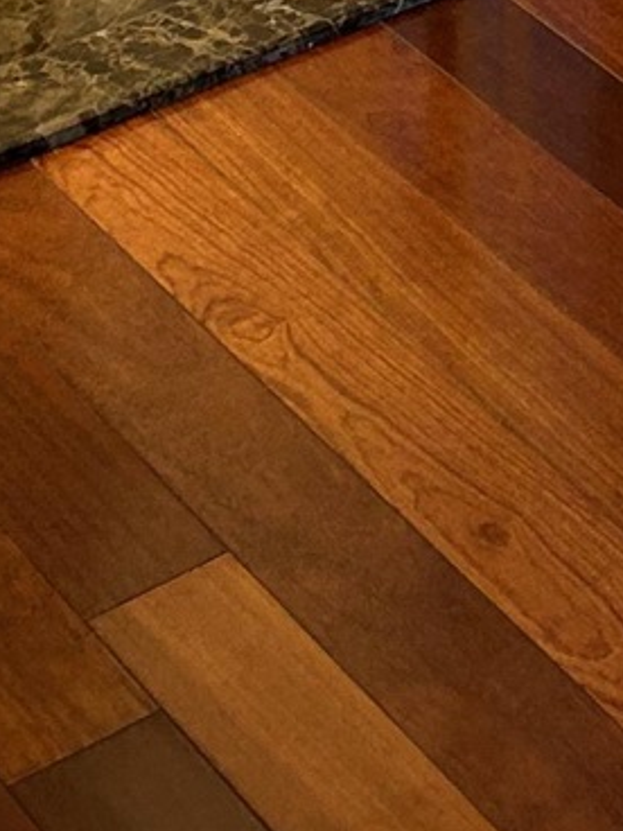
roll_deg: +0.6
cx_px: 1381
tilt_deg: -8.8
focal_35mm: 163
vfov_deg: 10.1
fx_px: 3911
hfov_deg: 8.5
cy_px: -1373
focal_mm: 5.7
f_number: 1.5
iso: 80
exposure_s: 1/60
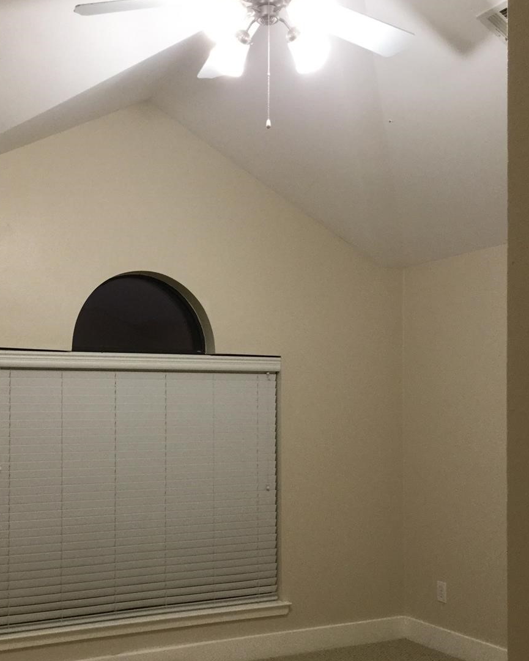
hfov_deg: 34.7
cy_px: 394
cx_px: 187
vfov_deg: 42.7
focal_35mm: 43
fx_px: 841
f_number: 2.4
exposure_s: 1/30
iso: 80
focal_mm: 3.3
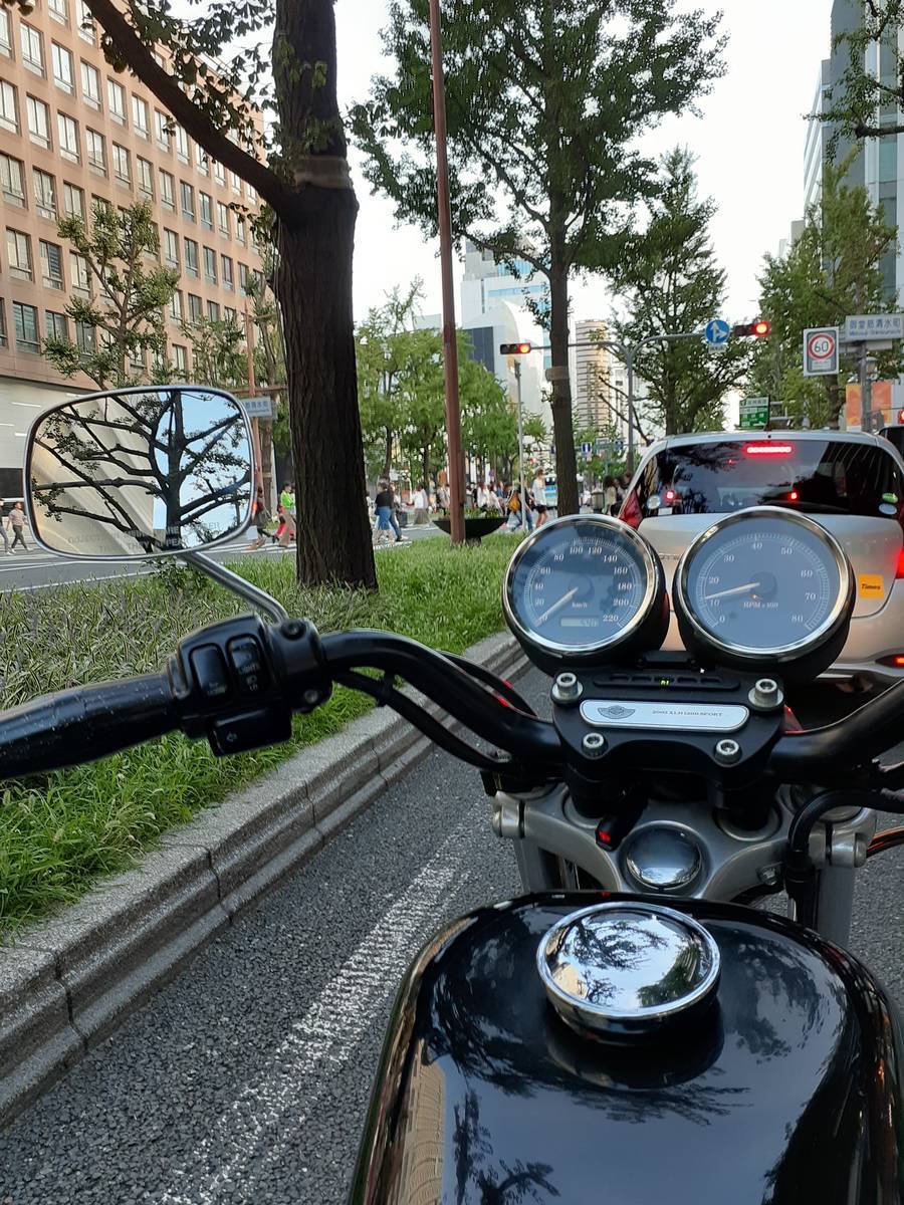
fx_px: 940
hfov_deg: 51.4
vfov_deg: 65.3
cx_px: 452
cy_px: 602
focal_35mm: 27
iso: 100
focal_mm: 3.6
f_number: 1.9
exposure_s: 1/50
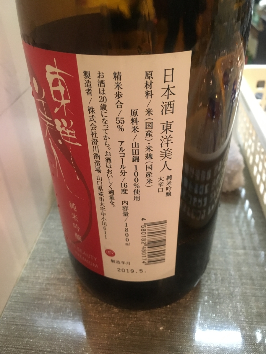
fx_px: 297
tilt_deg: -35.9
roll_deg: +0.0
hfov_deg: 48.2
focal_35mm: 29
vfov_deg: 61.7
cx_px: 133
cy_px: 177
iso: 200
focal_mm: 4.15
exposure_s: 1/15
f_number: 2.2
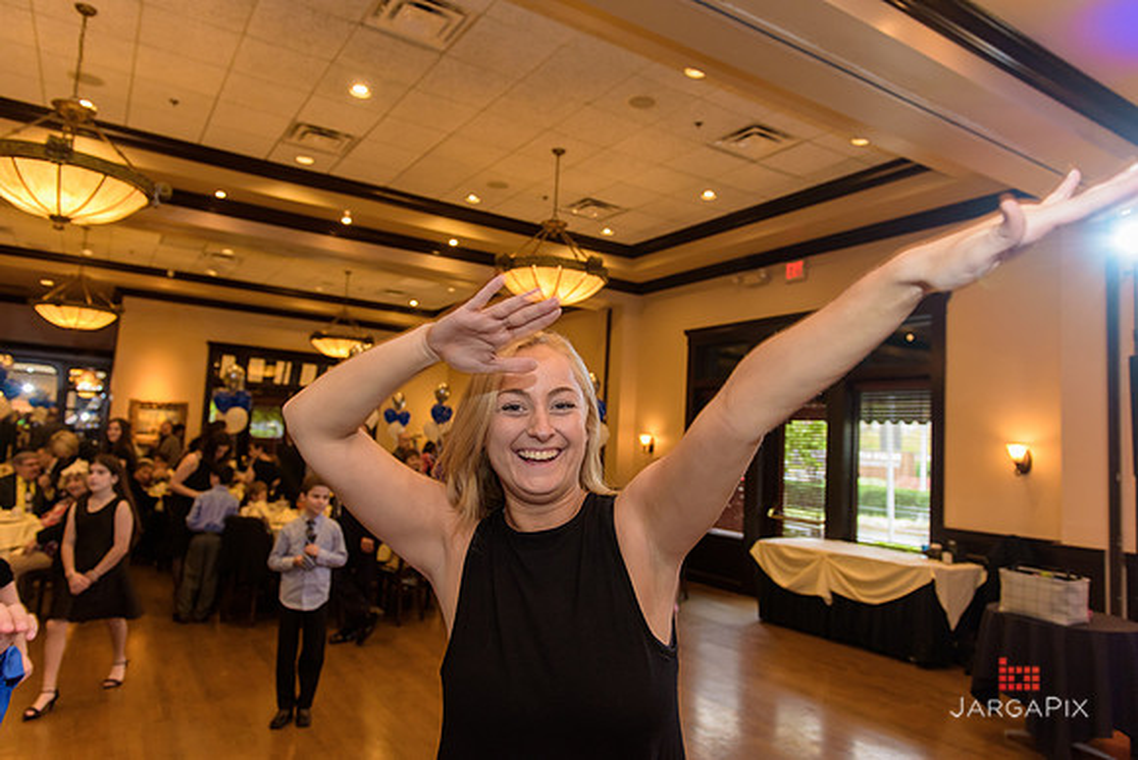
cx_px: 569
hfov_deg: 73.7
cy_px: 380
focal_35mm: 24
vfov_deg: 53.2
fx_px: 759
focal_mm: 24
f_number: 3.2
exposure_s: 1/125
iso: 1600
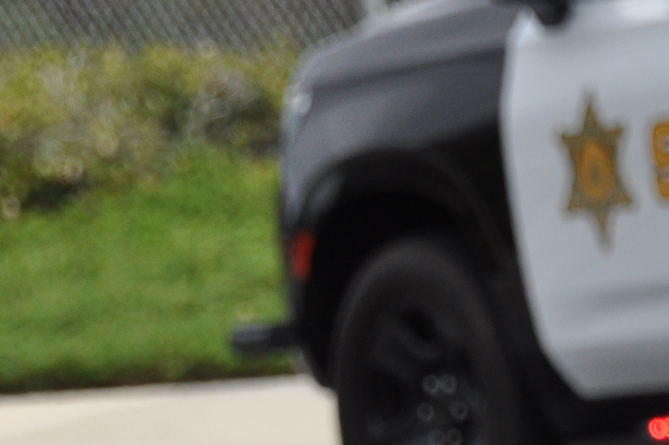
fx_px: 15131
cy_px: 748
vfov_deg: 1.7
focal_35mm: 815
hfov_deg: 2.5
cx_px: 28
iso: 400
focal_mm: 135
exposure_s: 1/1600
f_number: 5.6
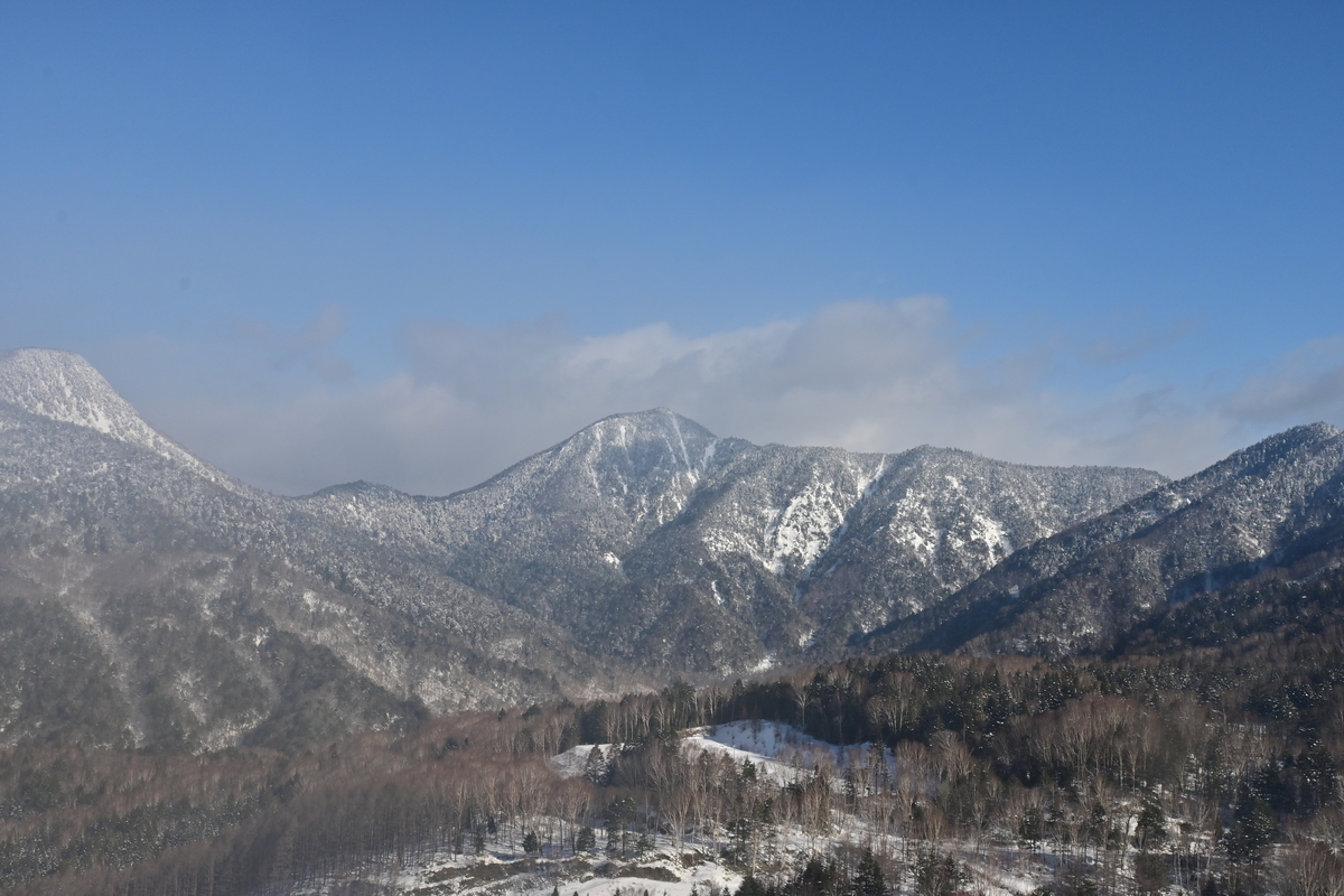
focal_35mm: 37
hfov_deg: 52.2
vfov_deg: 36.2
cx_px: 672
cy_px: 448
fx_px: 1372
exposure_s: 1/320
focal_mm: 24.5
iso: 160
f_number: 13
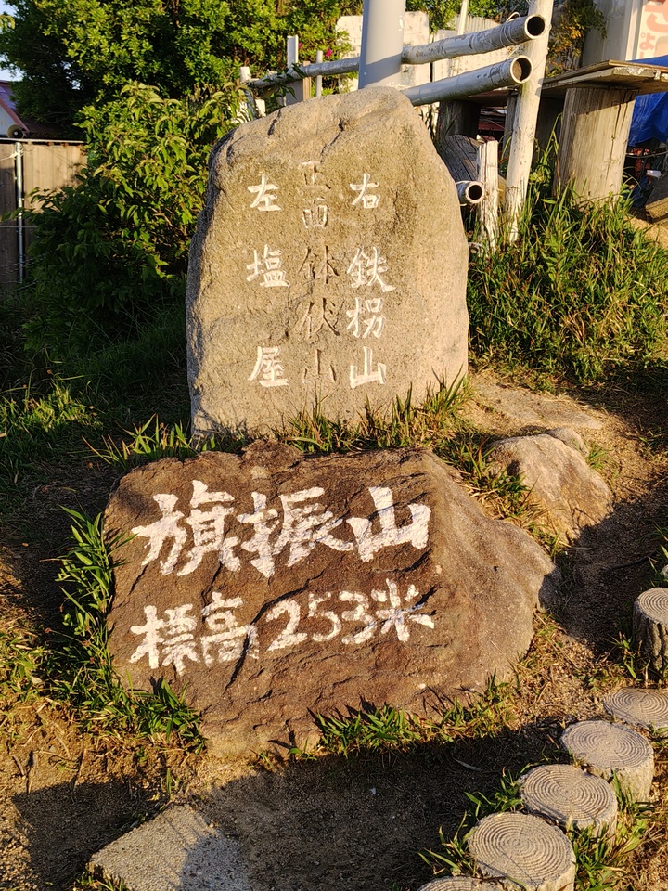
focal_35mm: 38
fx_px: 978
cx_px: 334
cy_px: 446
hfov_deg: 37.7
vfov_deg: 49.0
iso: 50
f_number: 1.88
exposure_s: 1/753
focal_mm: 5.56
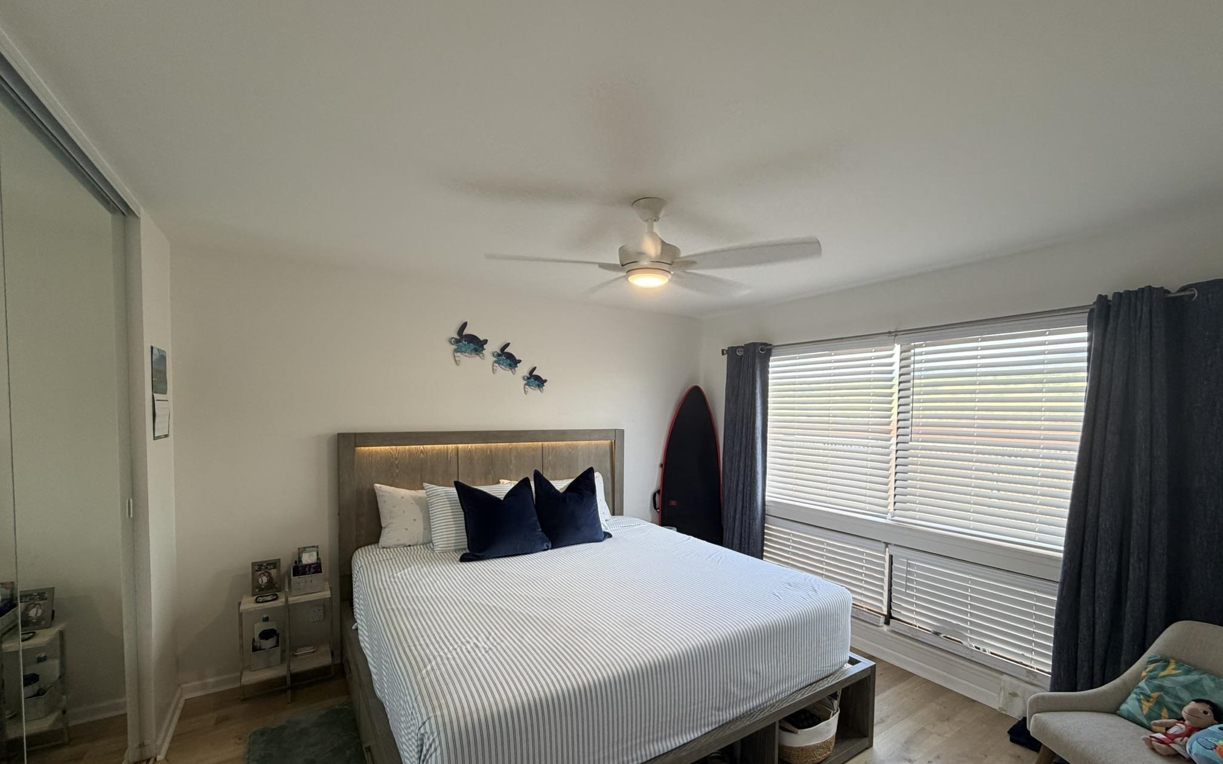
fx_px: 500
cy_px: 433
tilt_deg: -2.7
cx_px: 615
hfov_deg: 101.5
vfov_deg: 74.4
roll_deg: -0.3
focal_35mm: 15
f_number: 2.2
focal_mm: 2.22
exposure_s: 1/120
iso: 100
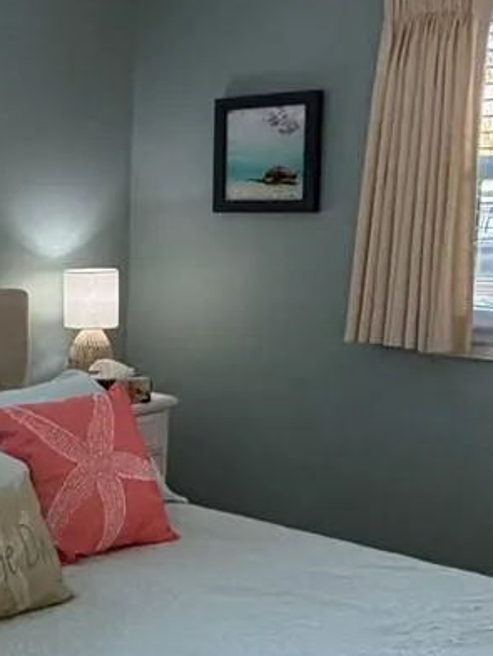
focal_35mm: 57
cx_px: -32
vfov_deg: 33.7
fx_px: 1082
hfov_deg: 24.2
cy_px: 391
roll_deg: -0.3
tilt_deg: -10.3
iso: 250
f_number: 2.2
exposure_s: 1/120
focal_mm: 2.22
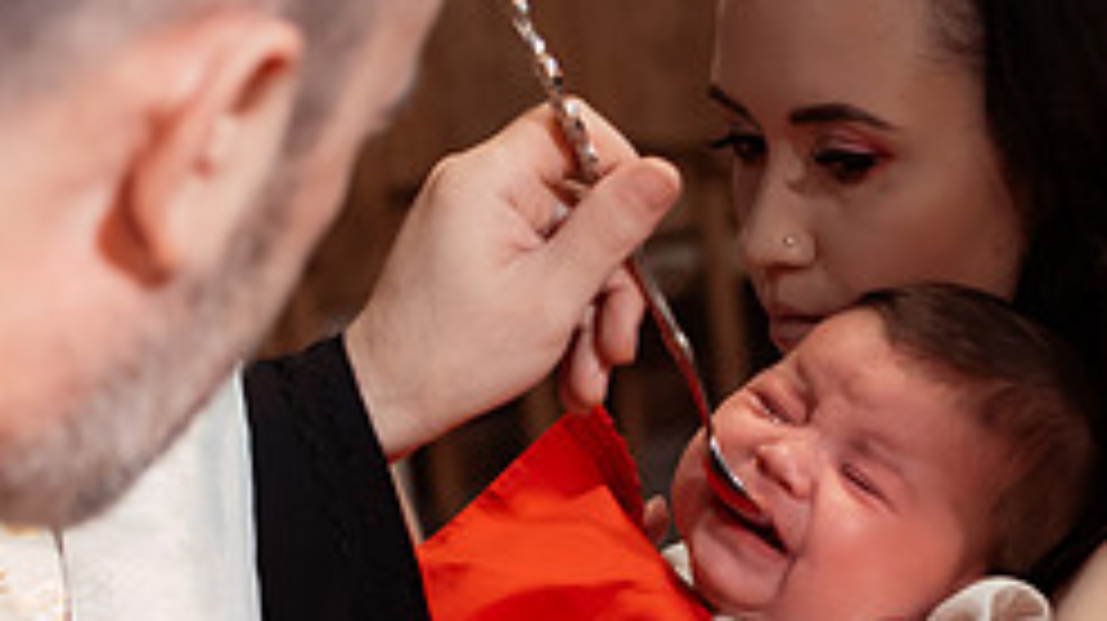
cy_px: 529
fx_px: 2904
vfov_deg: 12.1
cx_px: 777
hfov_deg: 21.5
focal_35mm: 99
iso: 1600
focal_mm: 35
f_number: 2.8
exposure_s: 1/250
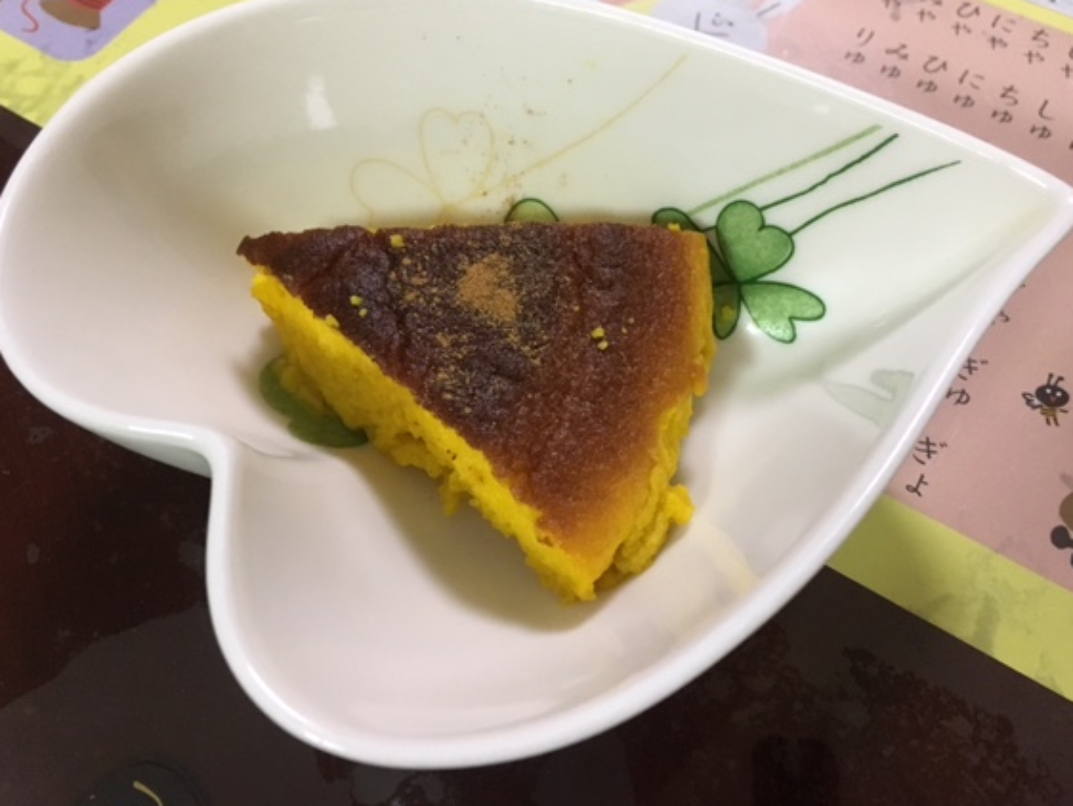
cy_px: 351
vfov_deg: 42.9
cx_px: 514
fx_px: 1023
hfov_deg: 55.3
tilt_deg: -58.8
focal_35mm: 33
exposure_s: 1/30
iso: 200
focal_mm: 4.15
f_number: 2.2
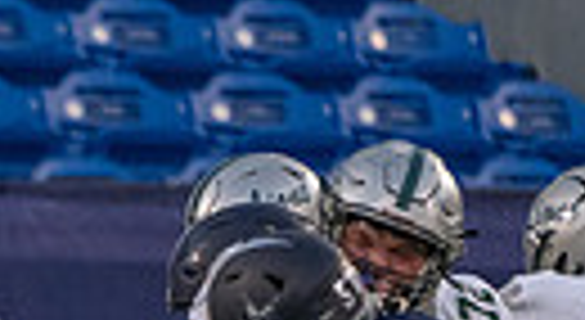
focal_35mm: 2195
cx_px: -545
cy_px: 584
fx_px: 33813
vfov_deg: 0.5
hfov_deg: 1.0
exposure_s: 1/1000
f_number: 5.6
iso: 4000
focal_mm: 400
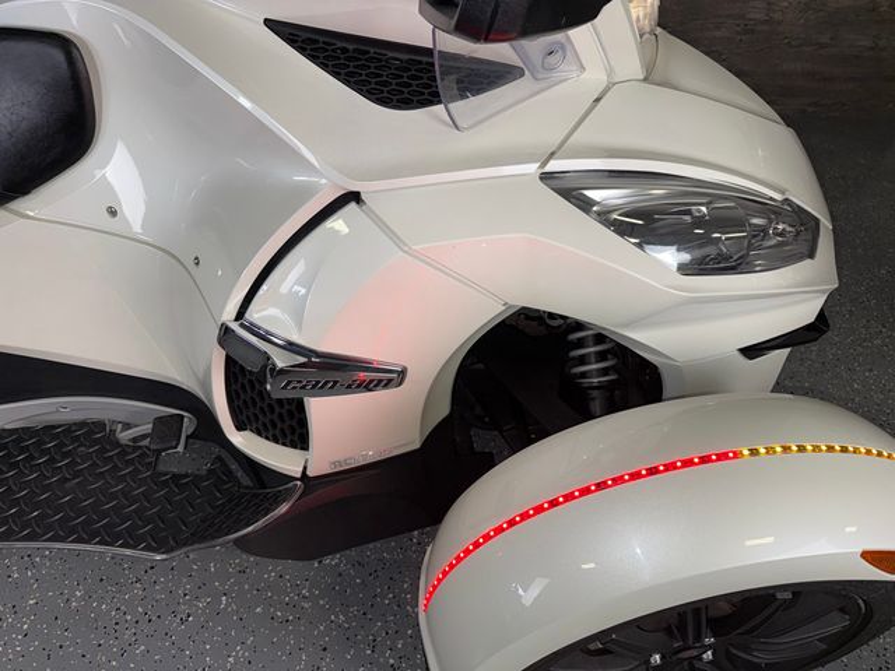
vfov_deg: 56.8
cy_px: 336
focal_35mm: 24
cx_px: 448
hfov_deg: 71.6
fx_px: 621
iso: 50
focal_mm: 6.76
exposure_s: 1/120
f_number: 1.78
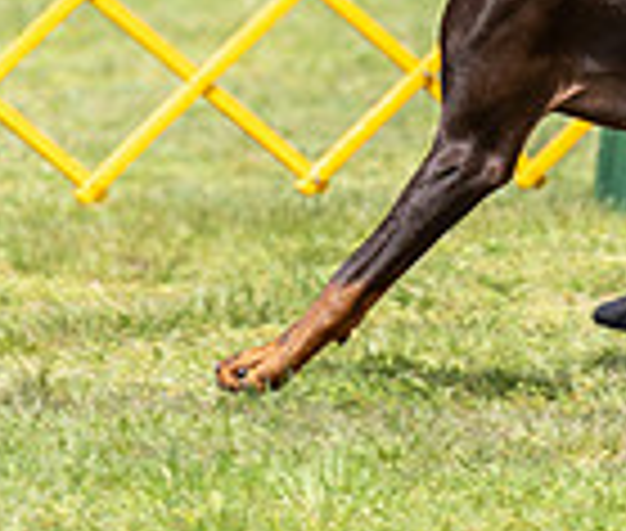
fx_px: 15979
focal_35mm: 842
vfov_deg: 1.9
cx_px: 538
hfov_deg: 2.2
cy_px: -380
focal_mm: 187
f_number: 4.5
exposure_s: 1/640
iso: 100
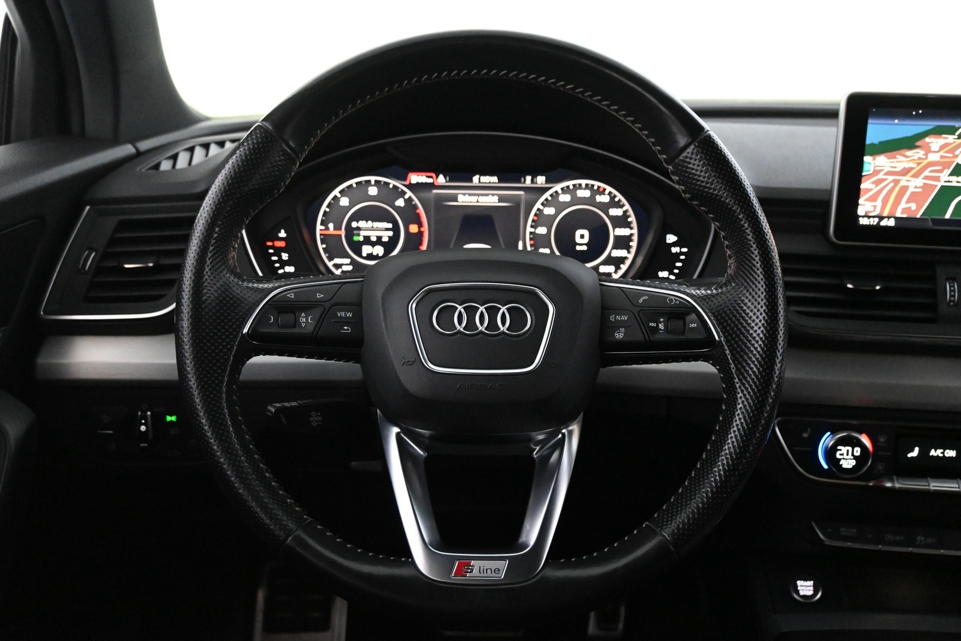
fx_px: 981
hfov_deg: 52.2
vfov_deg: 36.2
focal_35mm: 37
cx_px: 480
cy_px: 320
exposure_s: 1/40
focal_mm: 24.5
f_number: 4.2
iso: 7200
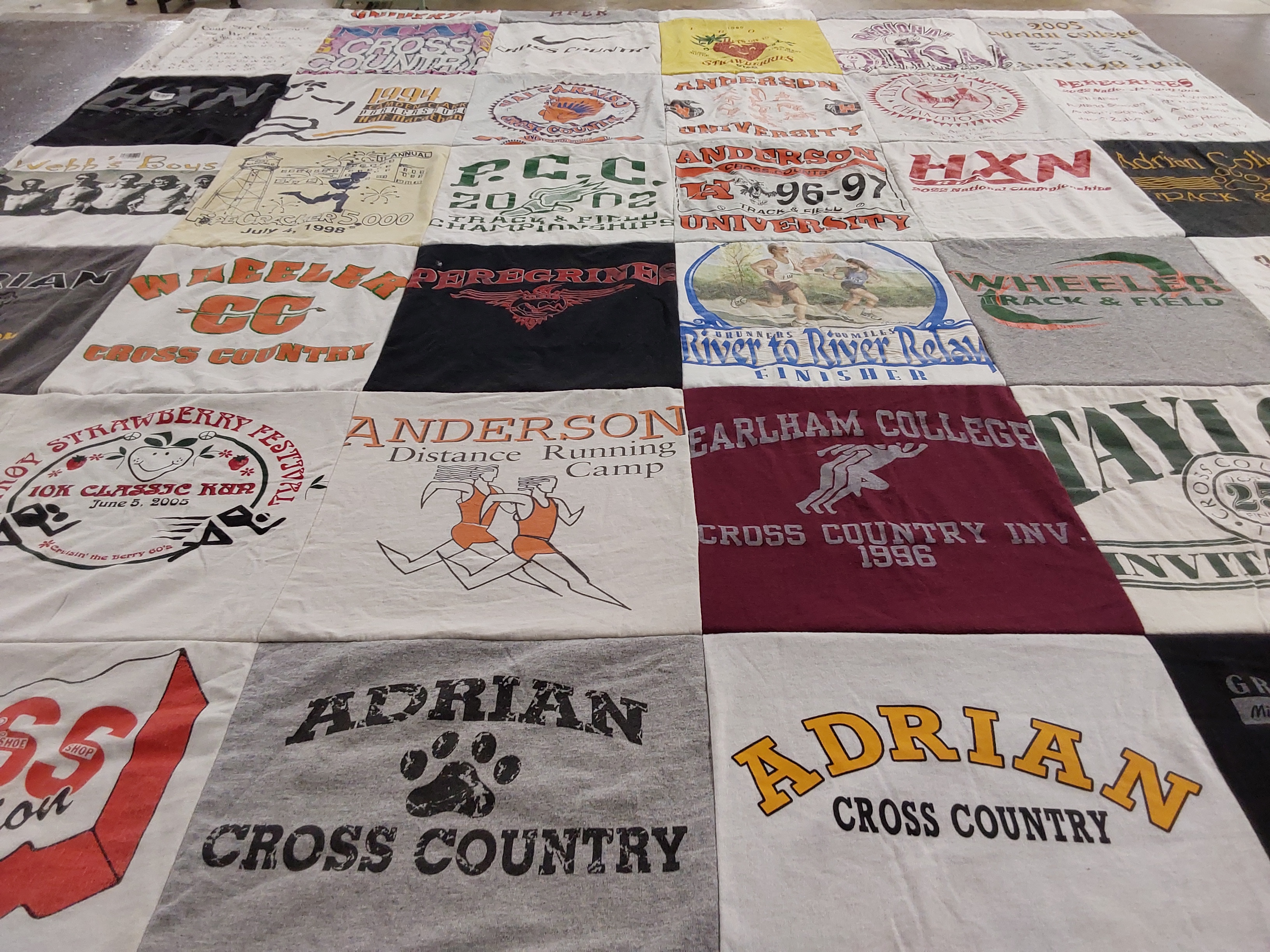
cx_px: 635
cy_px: 476
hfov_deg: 63.4
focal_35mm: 28
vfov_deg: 49.7
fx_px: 1027
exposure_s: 1/60
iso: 80
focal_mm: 2.91
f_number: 1.9
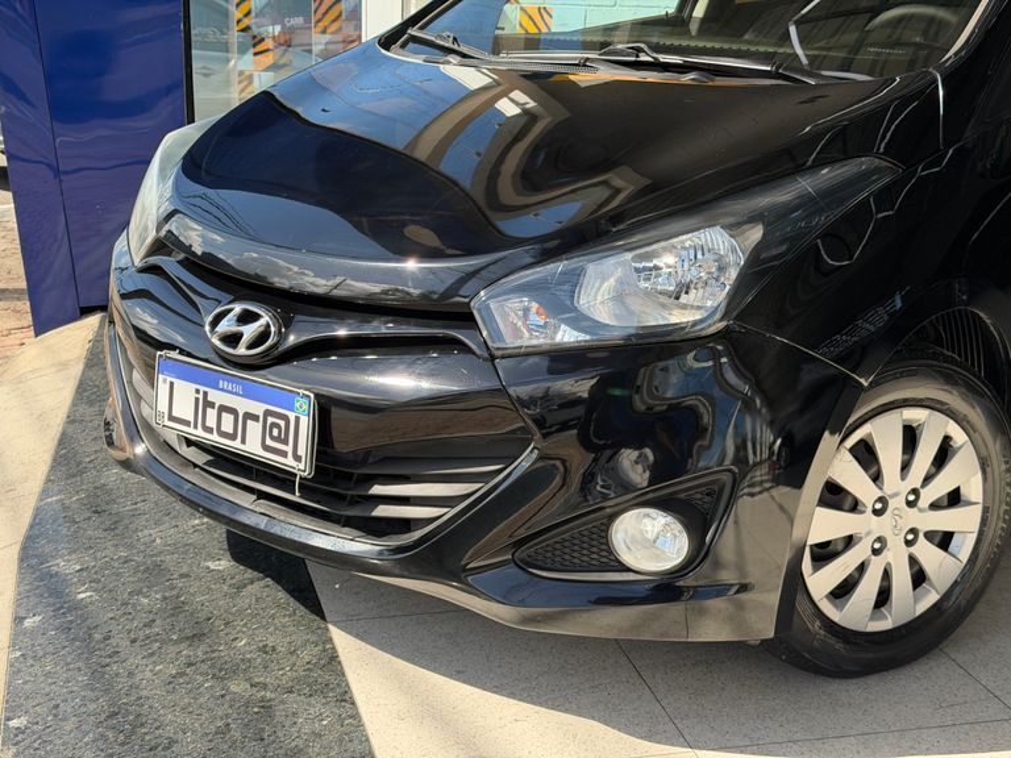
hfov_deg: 39.7
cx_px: 506
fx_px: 1402
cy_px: 379
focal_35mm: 48
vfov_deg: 30.3
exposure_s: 1/1883
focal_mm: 6.76
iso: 100
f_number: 1.78
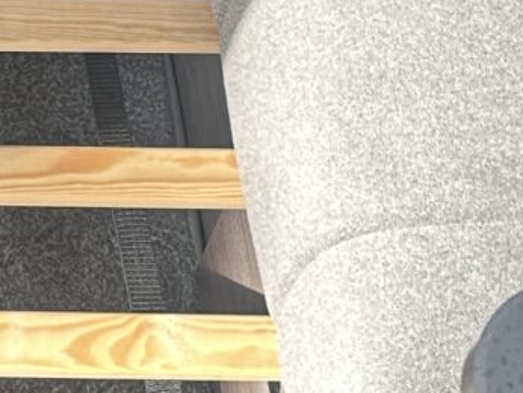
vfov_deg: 9.9
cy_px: -305
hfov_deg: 13.1
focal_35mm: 142
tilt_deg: -51.0
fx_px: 2147
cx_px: -266
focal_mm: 6.86
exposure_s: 1/256
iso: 80
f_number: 1.78
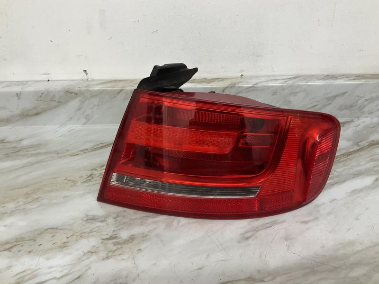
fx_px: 318
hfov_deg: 61.7
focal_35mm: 29
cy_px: 142
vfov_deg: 48.2
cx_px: 190
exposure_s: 1/120
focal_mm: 3
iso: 64
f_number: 1.8
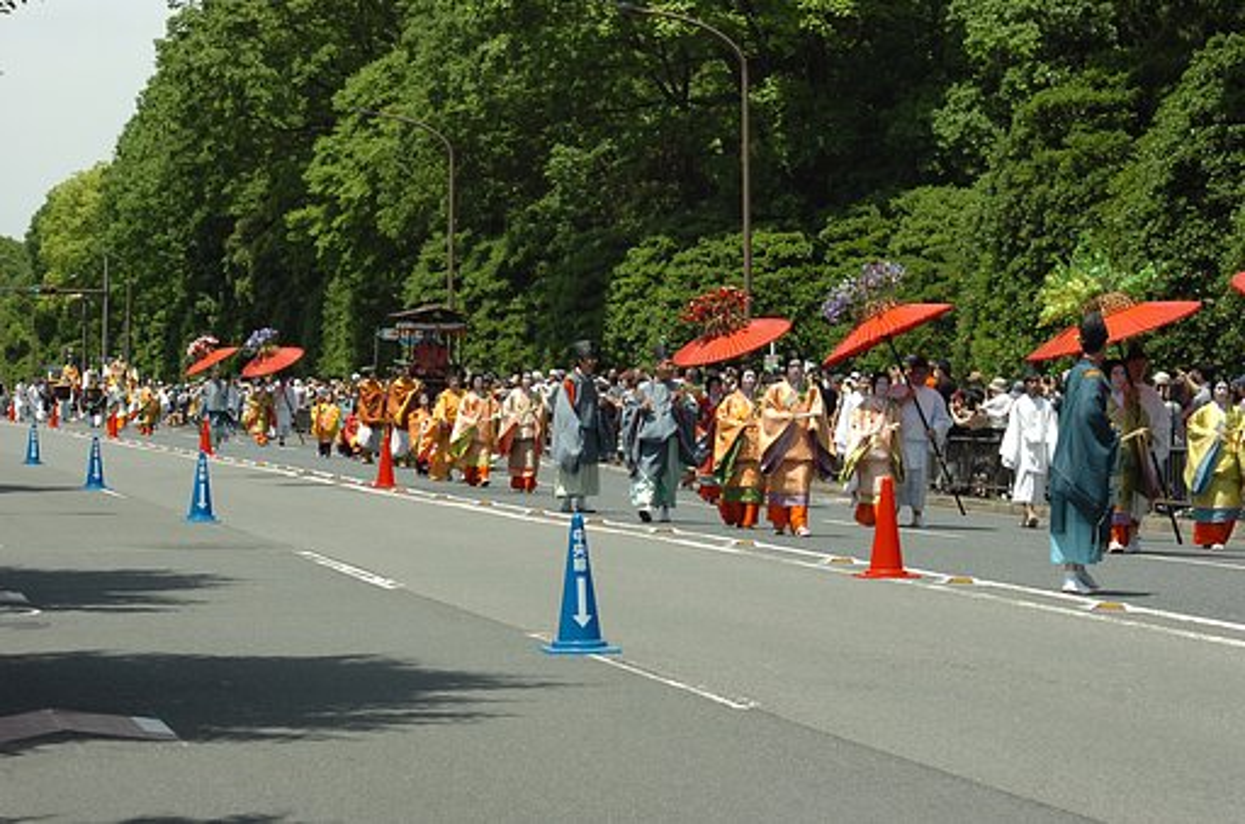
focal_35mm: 105
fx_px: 3623
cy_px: 412
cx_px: 622
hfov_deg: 19.5
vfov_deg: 13.0
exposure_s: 1/350
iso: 200
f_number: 9.5
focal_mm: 70
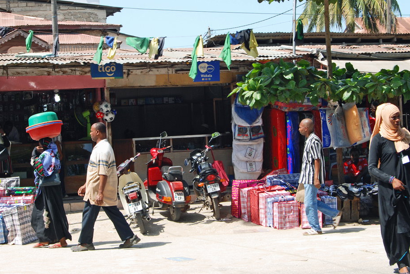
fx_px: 783
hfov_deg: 29.4
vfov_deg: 19.8
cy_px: 103
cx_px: 194
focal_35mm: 69
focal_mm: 35
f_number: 10
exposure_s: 1/160
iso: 250
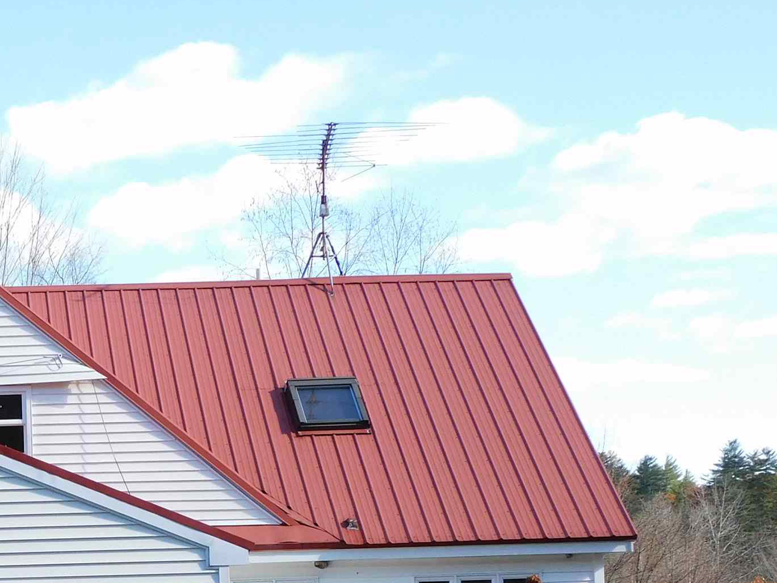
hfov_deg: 18.8
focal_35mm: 101
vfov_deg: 14.4
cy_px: 591
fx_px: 2267
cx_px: -27
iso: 125
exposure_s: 1/400
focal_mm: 8.1
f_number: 4
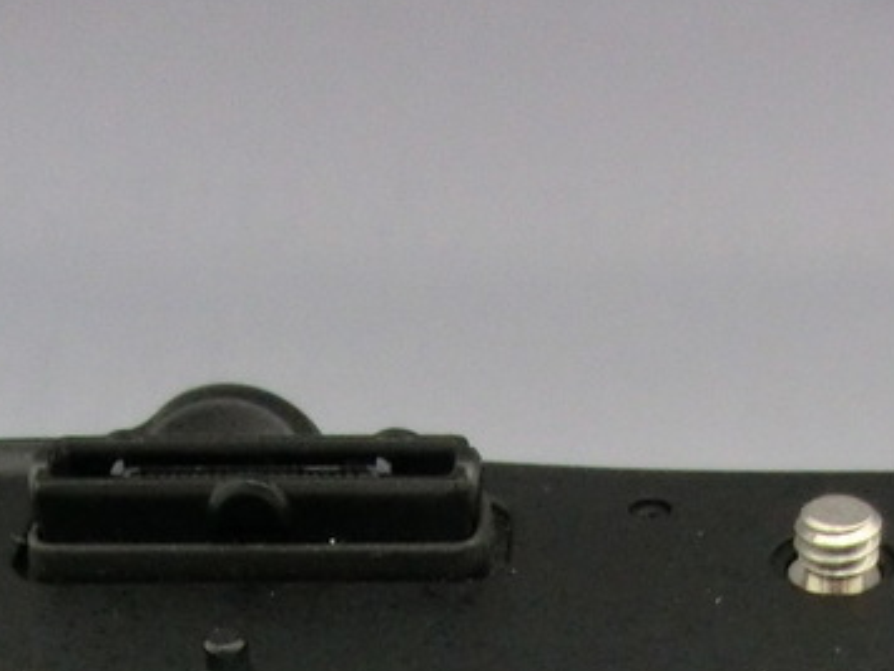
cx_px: 588
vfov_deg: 16.2
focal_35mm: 81
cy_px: 1096
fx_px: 2092
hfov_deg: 24.0
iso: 320
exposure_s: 1/60
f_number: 3
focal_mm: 4.24
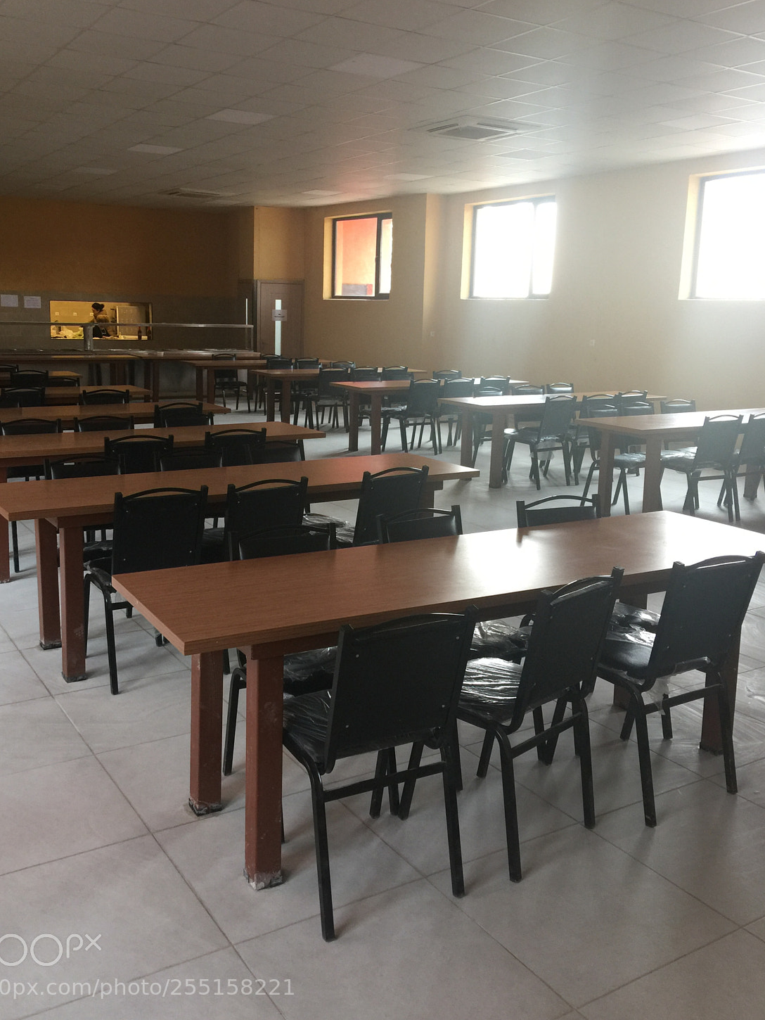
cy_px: 480
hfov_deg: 44.1
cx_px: 349
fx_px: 943
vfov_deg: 56.8
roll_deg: -1.5
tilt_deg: -9.1
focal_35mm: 32
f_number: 2.2
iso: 50
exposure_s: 1/33
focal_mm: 4.15
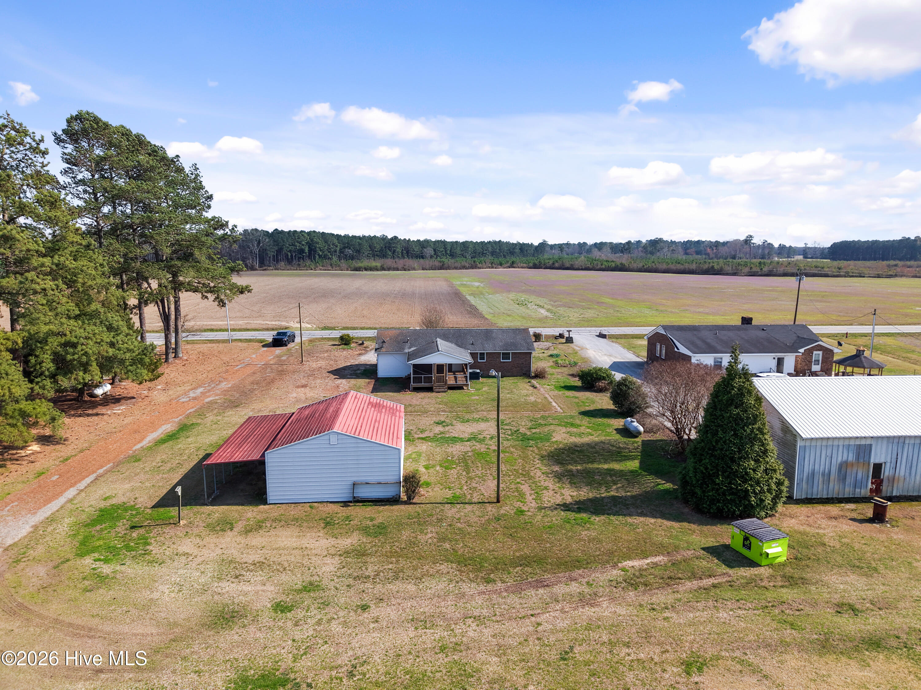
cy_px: 345
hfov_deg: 71.6
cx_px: 460
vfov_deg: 56.8
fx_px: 639
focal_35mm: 24
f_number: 1.8
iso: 100
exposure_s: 1/120
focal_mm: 8.67
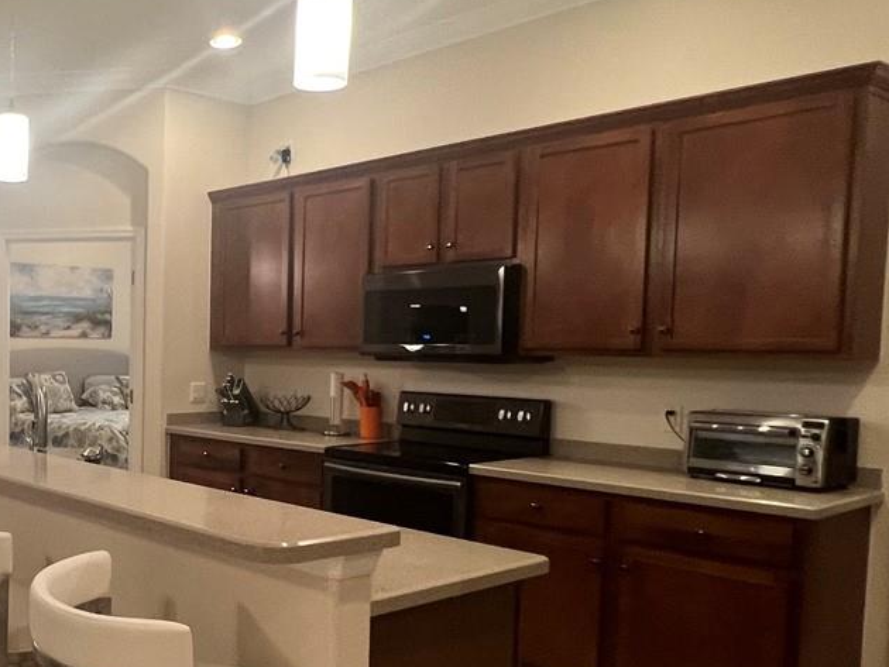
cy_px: 398
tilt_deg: -6.3
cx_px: 76
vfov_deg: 42.8
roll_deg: -1.0
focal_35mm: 33
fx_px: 848
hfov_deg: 48.9
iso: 200
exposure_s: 1/60
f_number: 1.8
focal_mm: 1.57
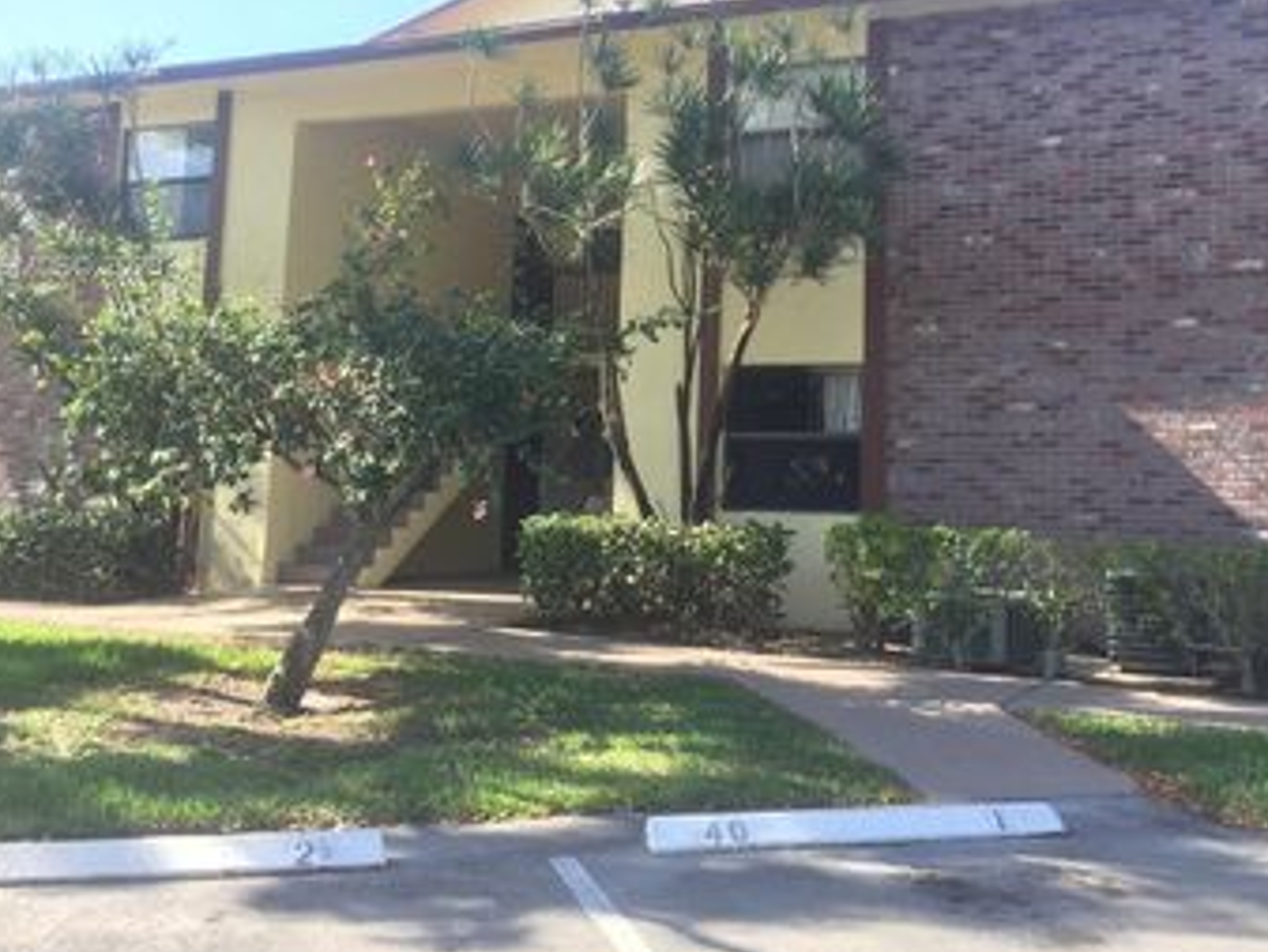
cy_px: 269
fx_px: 1576
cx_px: 737
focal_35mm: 43
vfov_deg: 33.1
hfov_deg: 43.7
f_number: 2.2
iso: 32
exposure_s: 1/388
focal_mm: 4.15
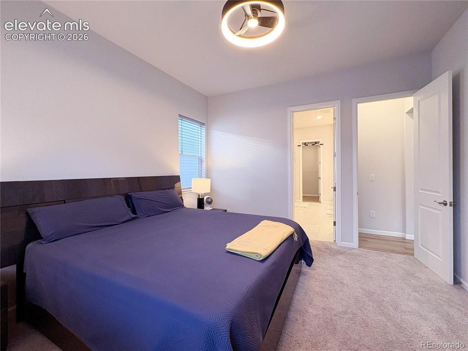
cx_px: 234
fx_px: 189
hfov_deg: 102.1
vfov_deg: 85.6
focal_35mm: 14
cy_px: 176
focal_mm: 2.22
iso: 125
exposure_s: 1/60
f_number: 2.2
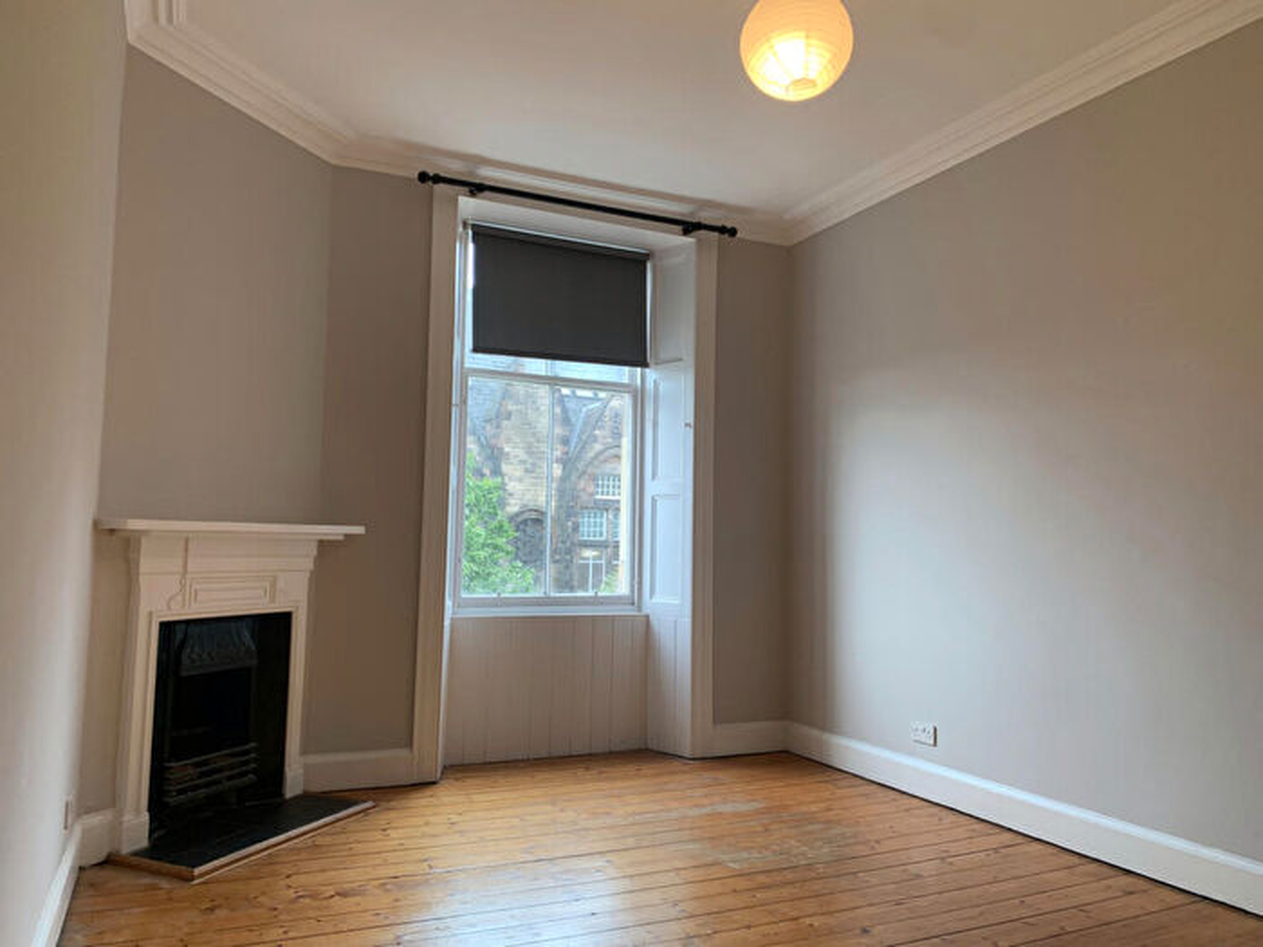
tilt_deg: +5.9
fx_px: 949
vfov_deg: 53.1
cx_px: 632
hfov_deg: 67.3
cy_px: 474
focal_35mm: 26
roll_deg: -0.1
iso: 80
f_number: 1.8
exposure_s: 1/100
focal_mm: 4.25
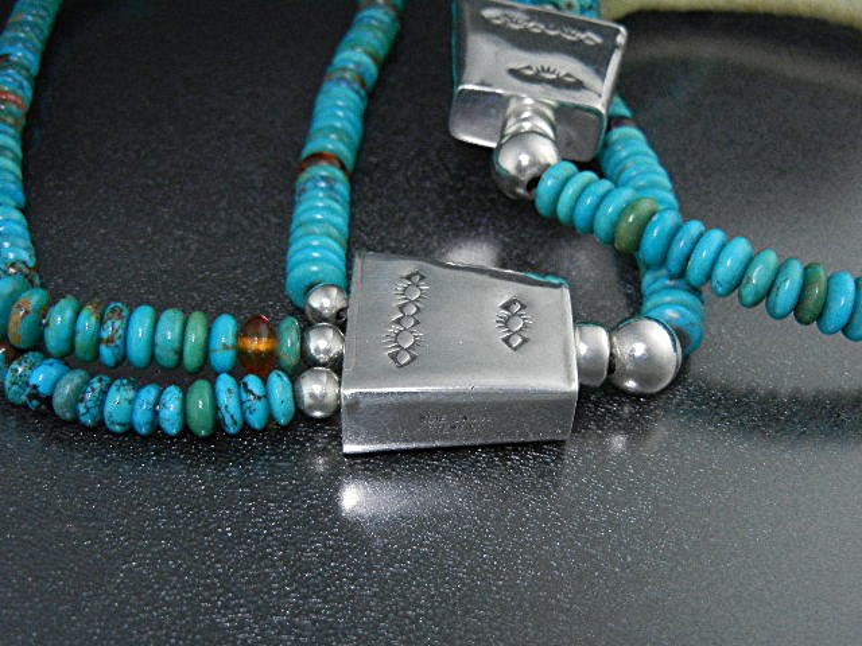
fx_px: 1121
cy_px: 323
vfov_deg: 32.2
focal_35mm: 45
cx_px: 431
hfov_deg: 42.1
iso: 800
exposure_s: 1/30
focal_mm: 8.1
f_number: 7.6
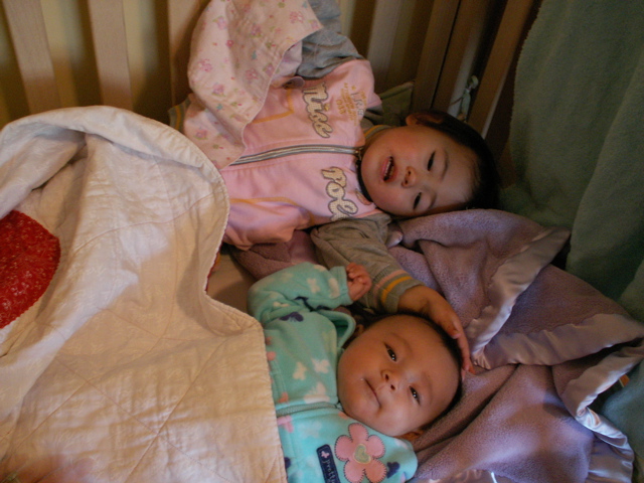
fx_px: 651
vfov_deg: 40.7
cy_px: 242
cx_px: 322
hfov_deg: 52.6
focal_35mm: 35
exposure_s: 1/8
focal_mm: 5.86
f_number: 2.8
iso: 160
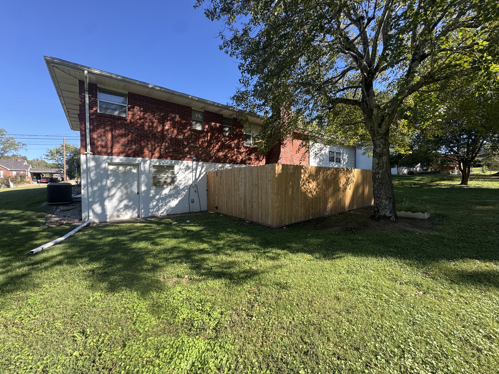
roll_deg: -0.2
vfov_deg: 85.7
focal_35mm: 14
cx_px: 250
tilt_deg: -1.1
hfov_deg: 102.1
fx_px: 202
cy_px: 187
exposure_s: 1/343
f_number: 2.2
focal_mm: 2.22
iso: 40
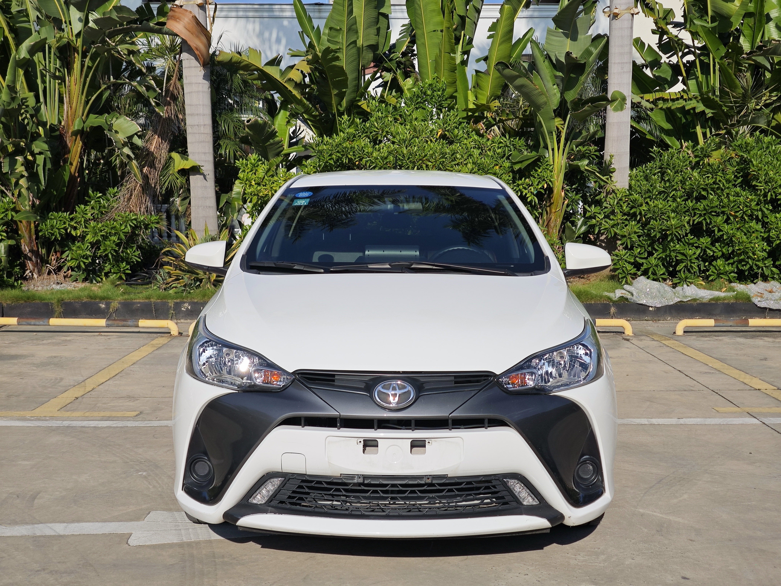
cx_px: 390
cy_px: 293
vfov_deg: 31.5
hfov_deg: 41.2
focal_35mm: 46
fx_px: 1038
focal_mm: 6.55
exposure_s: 1/4846
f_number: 1.6
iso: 50
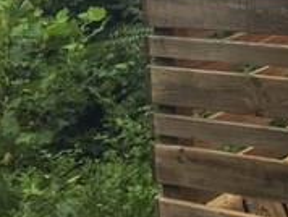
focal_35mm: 104
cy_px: -146
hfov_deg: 17.6
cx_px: 385
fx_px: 866
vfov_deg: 13.2
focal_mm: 4.15
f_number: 2.2
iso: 25
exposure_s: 1/712
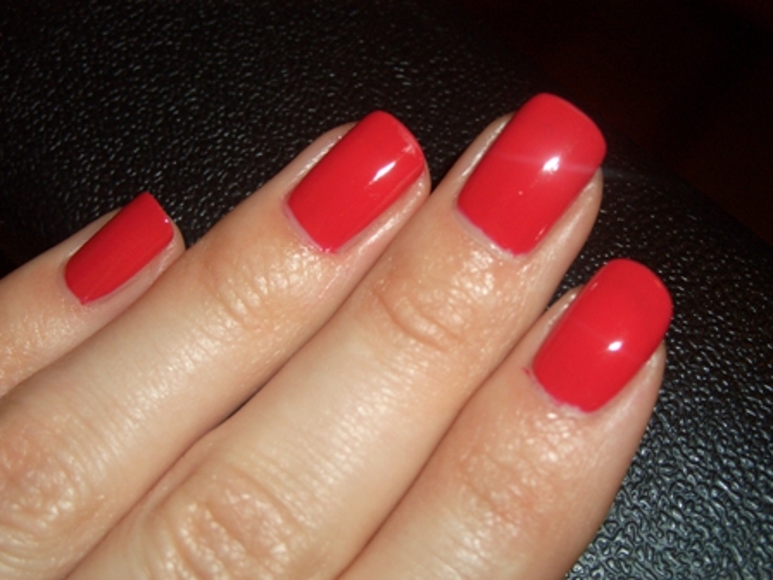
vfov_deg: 27.5
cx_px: 386
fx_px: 1184
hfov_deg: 36.2
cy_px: 290
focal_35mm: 53
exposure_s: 1/60
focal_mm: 11.3
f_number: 3.2
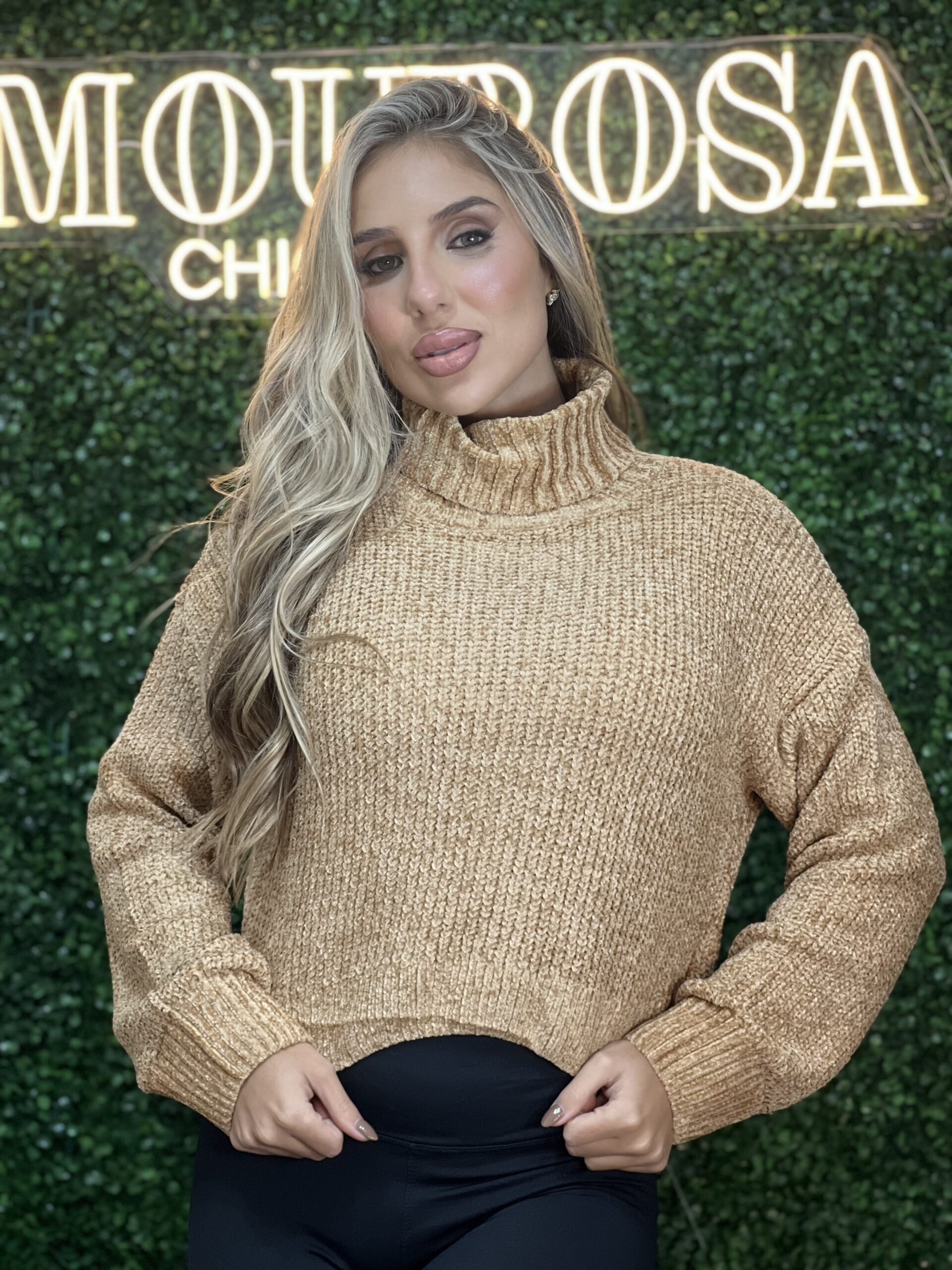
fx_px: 2824
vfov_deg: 25.3
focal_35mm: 77
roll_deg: +1.1
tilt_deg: -0.6
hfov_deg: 19.1
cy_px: 635
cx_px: 476
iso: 160
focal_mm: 9
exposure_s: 1/120
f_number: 2.8
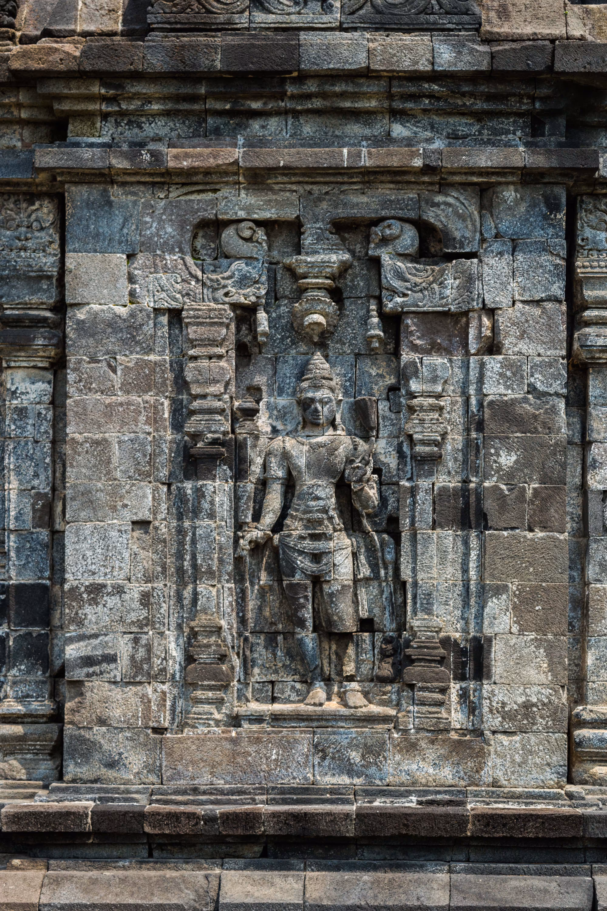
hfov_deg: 18.9
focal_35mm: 72
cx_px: 304
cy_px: 456
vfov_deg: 28.1
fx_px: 1821
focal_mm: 48
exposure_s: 1/200
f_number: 7.1
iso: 100
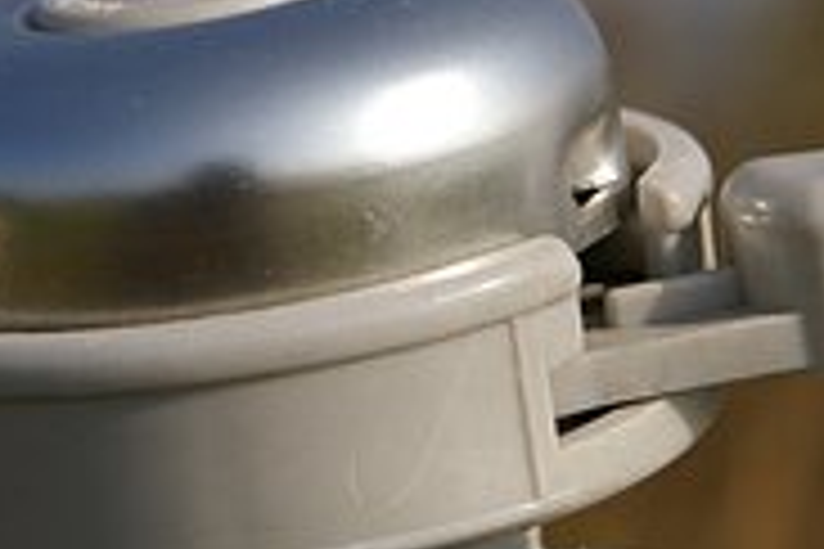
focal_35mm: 230
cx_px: -23
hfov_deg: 8.9
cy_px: 101
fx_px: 5273
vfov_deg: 6.0
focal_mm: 55
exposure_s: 1/500
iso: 200
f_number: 11
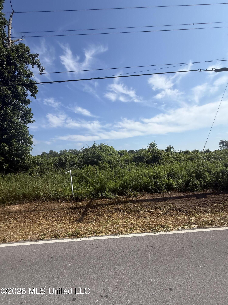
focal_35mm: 14
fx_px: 123
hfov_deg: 85.7
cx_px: 114
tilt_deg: +5.8
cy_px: 152
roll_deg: +4.8
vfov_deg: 102.1
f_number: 2.2
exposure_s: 1/2841
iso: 50
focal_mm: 2.22
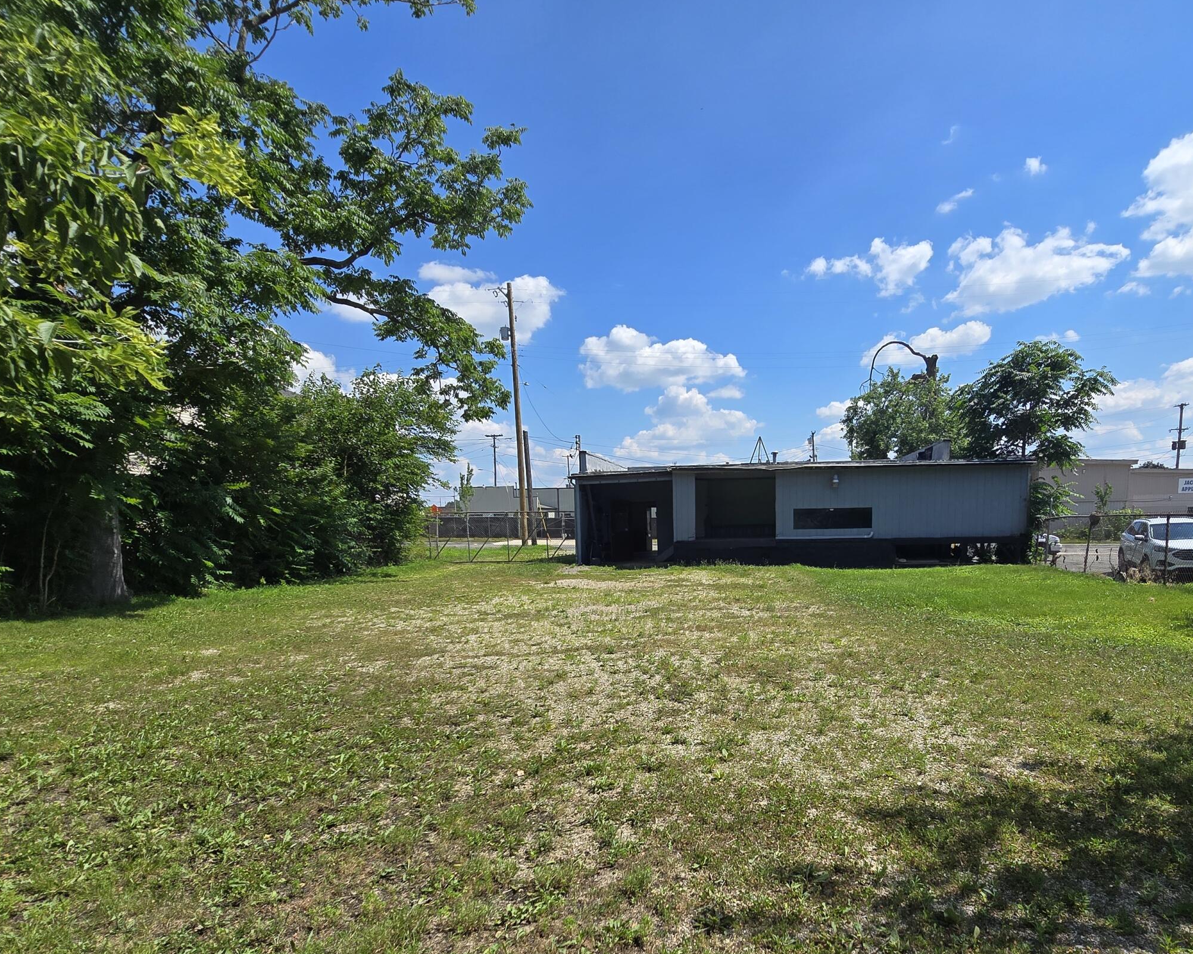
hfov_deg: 82.6
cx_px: 694
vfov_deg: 69.1
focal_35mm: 19
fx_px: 671
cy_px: 626
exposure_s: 1/2490
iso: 50
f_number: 2.2
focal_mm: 2.2
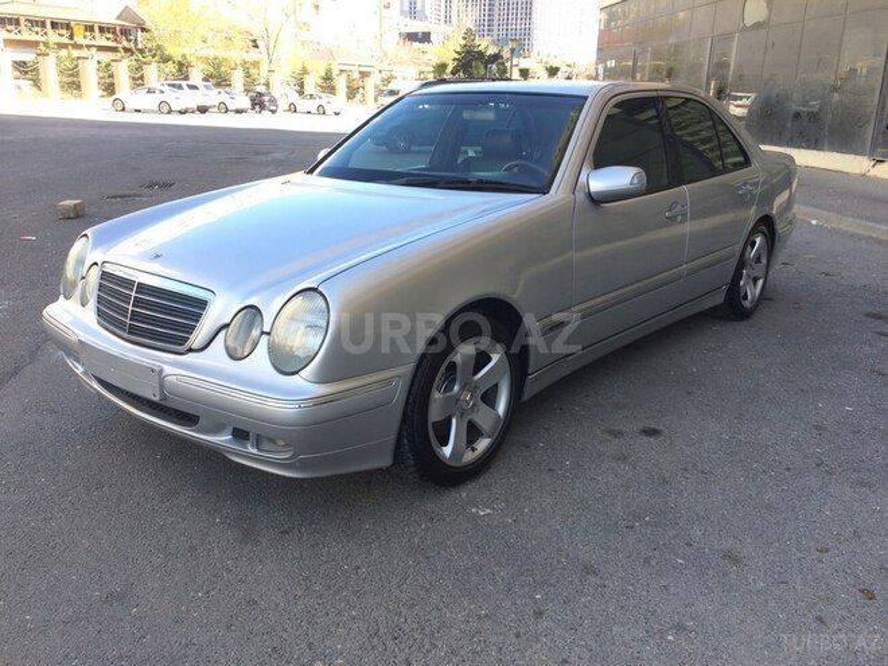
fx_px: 744
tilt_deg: -18.3
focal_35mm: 29
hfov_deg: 61.7
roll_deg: -2.0
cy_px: 333
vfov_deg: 48.2
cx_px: 444
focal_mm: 4.15
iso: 32
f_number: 2.2
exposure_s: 1/243
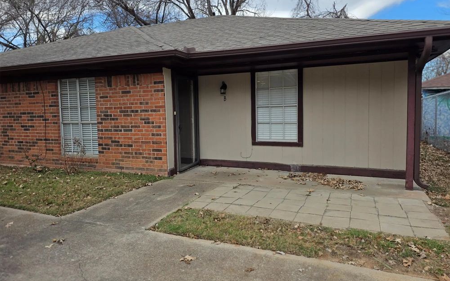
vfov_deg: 49.2
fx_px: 307
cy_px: 127
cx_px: 230
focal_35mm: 25
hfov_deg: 72.5
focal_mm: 6.25
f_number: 1.7
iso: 80
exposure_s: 1/1732
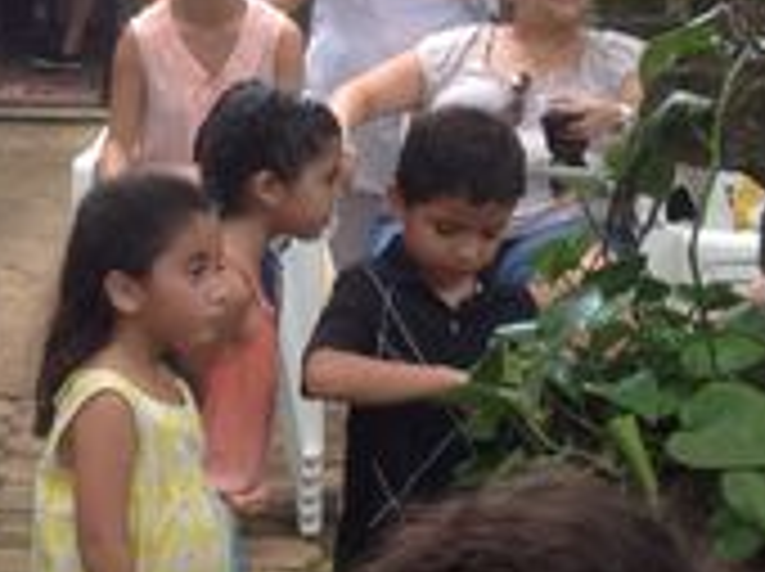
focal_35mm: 132
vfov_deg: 11.1
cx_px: -243
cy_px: 50
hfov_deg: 14.3
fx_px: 2913
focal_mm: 4.28
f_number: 2.4
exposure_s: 1/120
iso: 50
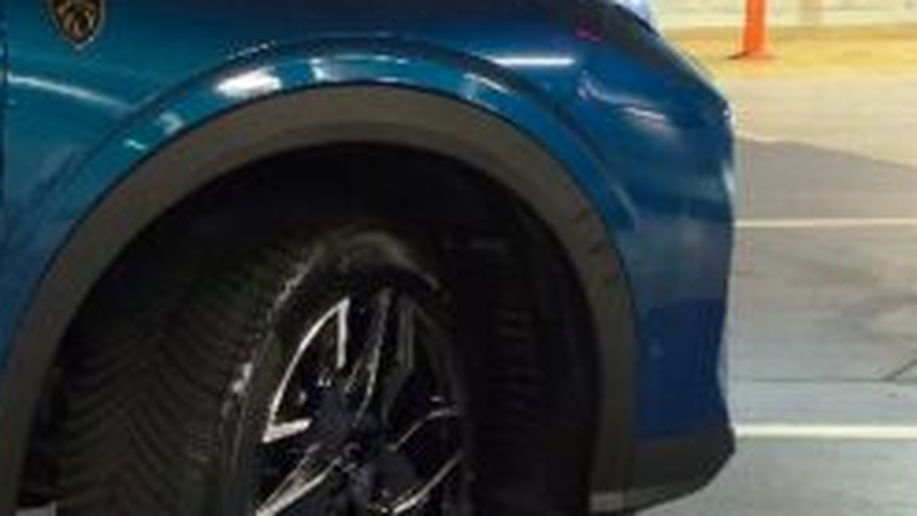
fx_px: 2529
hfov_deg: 15.9
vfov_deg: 11.6
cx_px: -939
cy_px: 219
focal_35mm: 104
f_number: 1.8
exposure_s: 1/25
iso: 800
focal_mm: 5.4
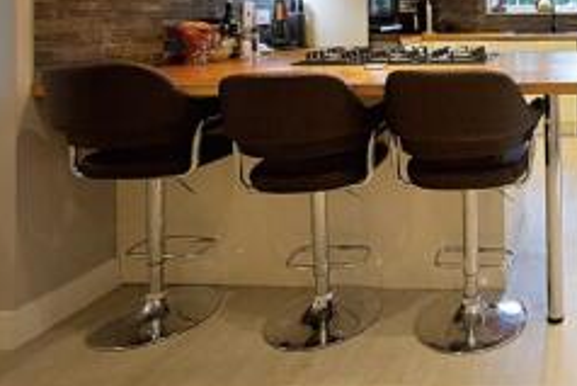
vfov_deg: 39.4
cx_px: 572
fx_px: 481
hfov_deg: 50.5
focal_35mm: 30
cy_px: 16
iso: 2000
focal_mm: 10
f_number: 4
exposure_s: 1/160
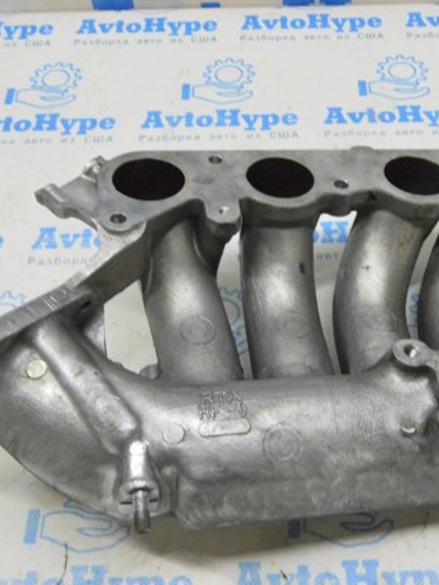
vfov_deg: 39.7
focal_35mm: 48
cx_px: 280
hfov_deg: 30.1
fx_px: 812
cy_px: 292
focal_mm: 22
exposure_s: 1/20
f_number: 20
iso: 6400
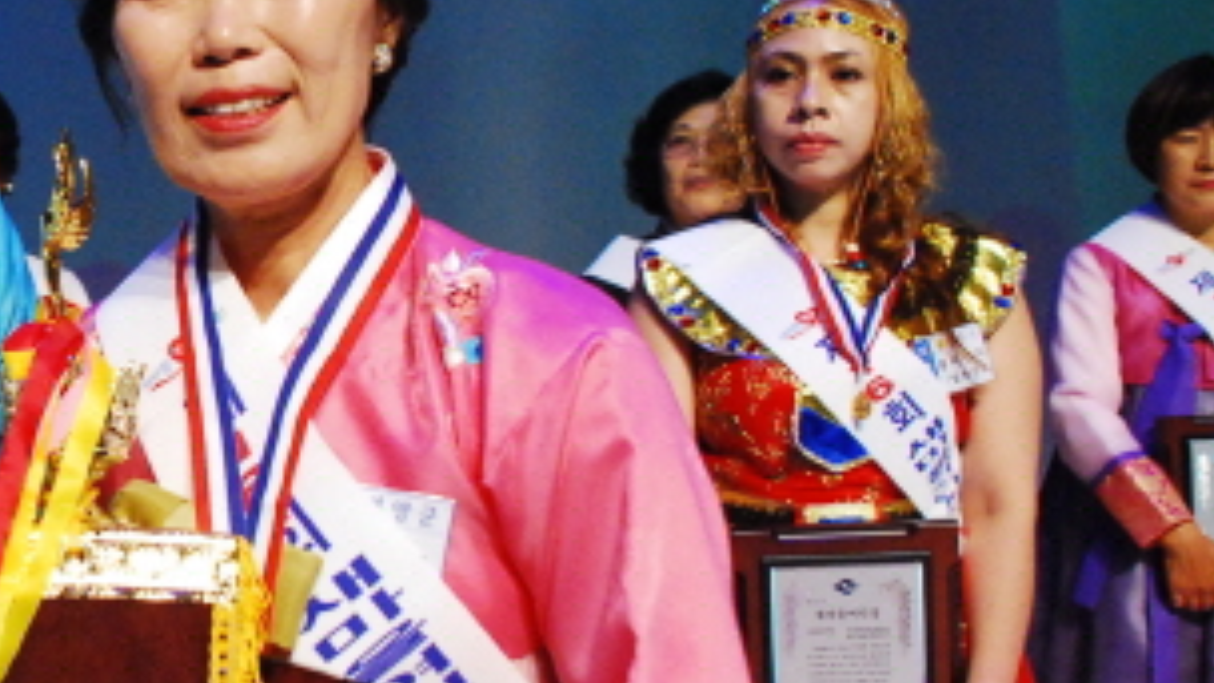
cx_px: -140
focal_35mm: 76
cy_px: 326
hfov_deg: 25.6
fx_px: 2453
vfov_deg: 15.8
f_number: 6.3
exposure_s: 1/60
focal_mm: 21
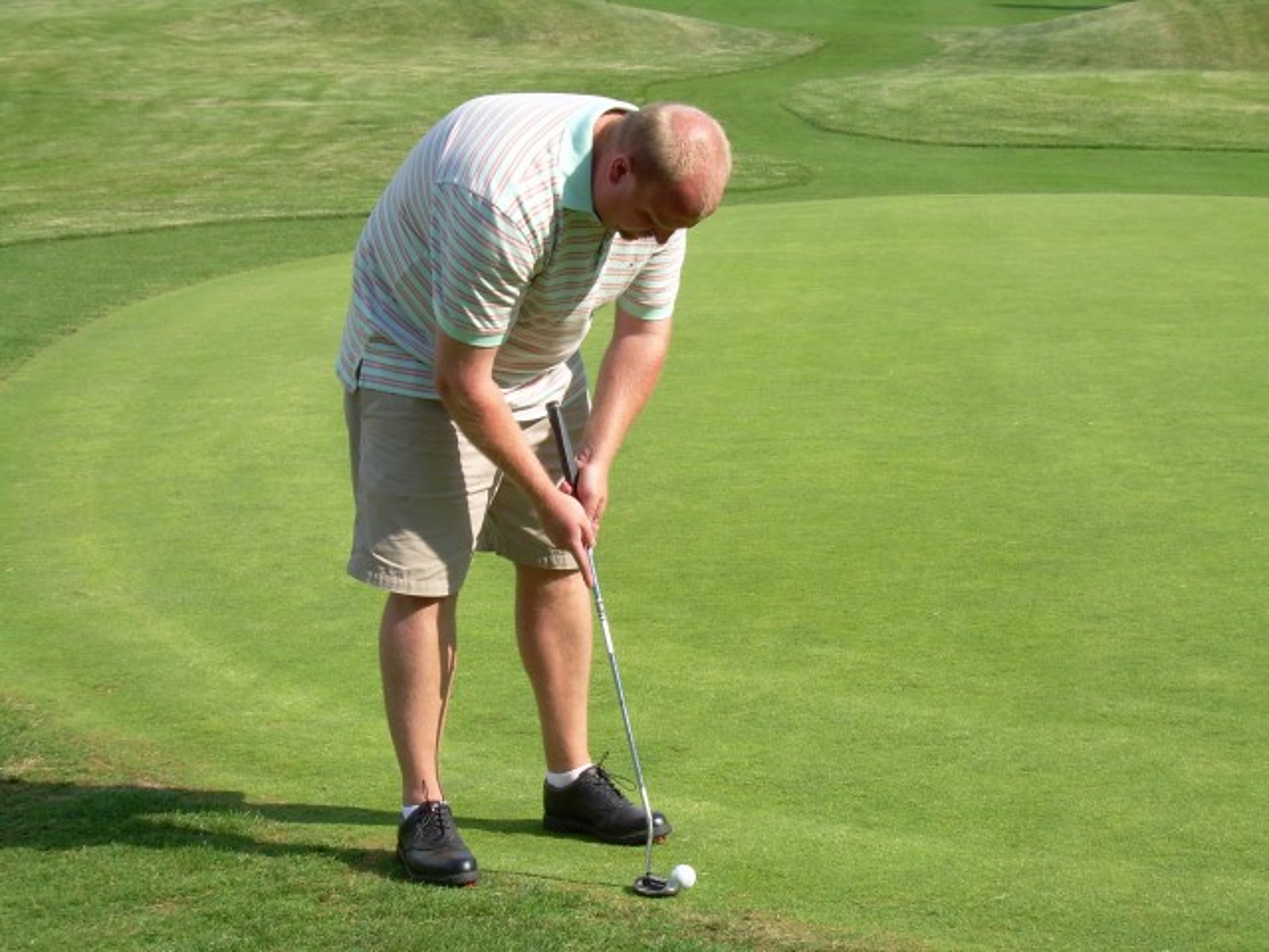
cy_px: 476
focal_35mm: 77
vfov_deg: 19.1
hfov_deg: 25.3
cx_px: 634
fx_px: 2823
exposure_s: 1/162
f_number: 6.5
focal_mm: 13.2
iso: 50
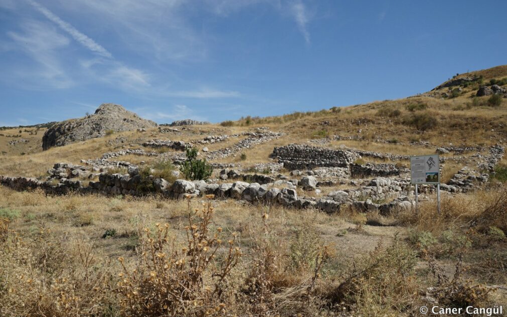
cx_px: 257
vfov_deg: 41.8
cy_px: 155
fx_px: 415
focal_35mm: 30
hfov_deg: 62.9
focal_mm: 29
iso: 100
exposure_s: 1/250
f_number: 10
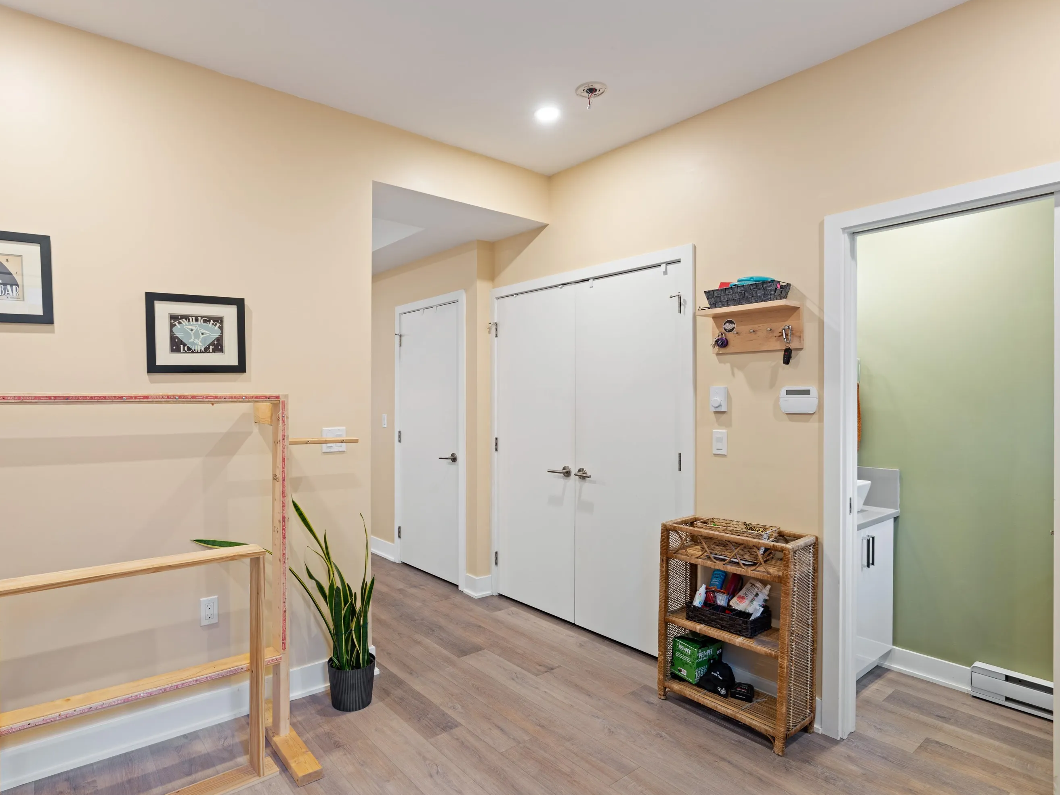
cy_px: 396
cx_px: 471
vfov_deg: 71.6
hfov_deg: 87.4
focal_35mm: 18
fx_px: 551
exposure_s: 1.6
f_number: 8
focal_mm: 16
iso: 100
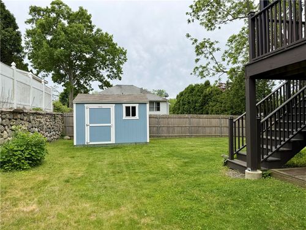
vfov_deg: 56.8
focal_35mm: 24
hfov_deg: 71.6
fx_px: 212
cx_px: 153
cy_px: 115
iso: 80
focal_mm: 6.76
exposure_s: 1/2000
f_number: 1.78
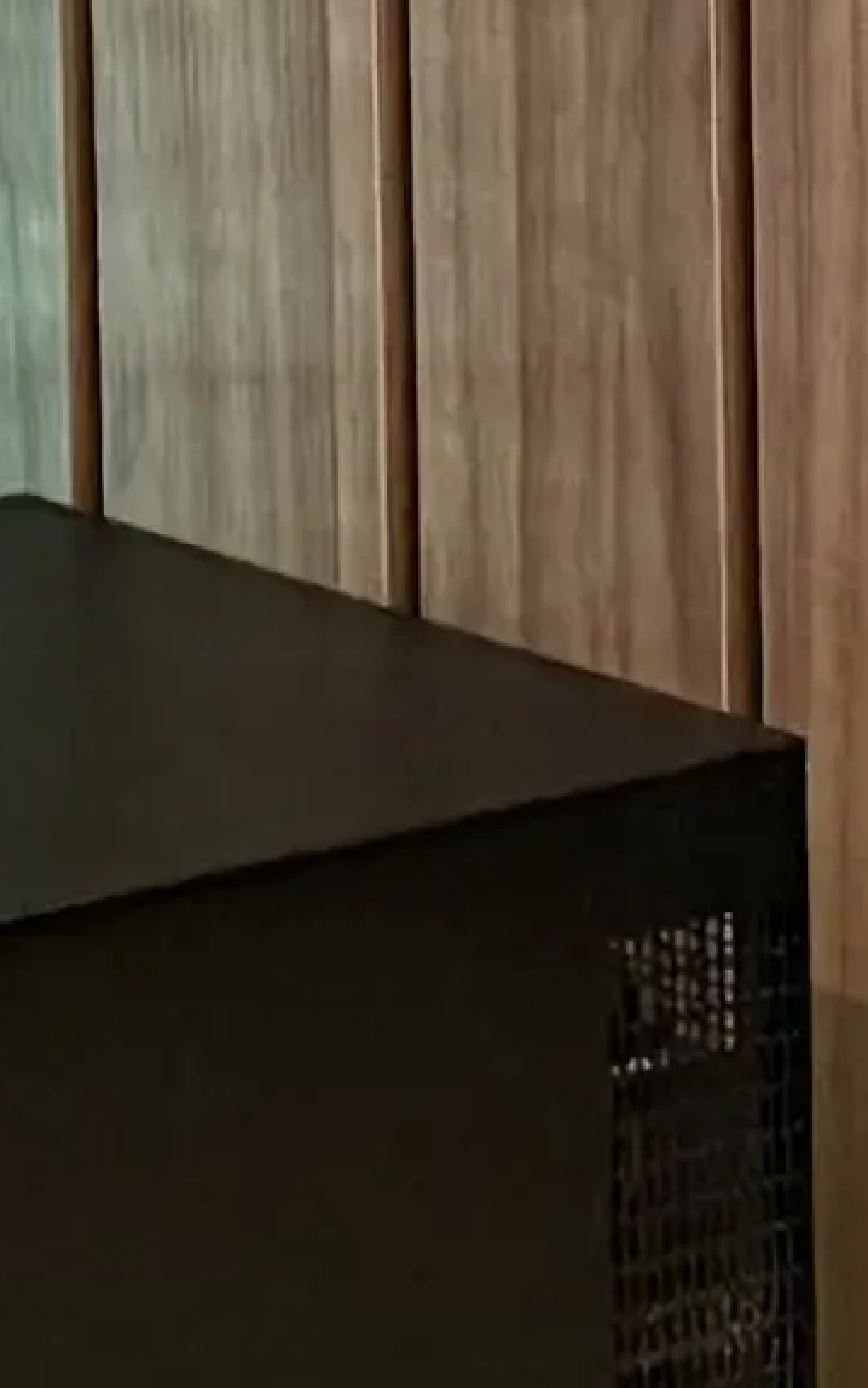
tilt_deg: -1.2
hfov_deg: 4.5
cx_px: -3300
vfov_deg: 7.7
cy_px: -1937
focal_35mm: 253
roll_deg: +1.1
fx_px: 9571
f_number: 1.78
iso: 640
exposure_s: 1/60
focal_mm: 6.76
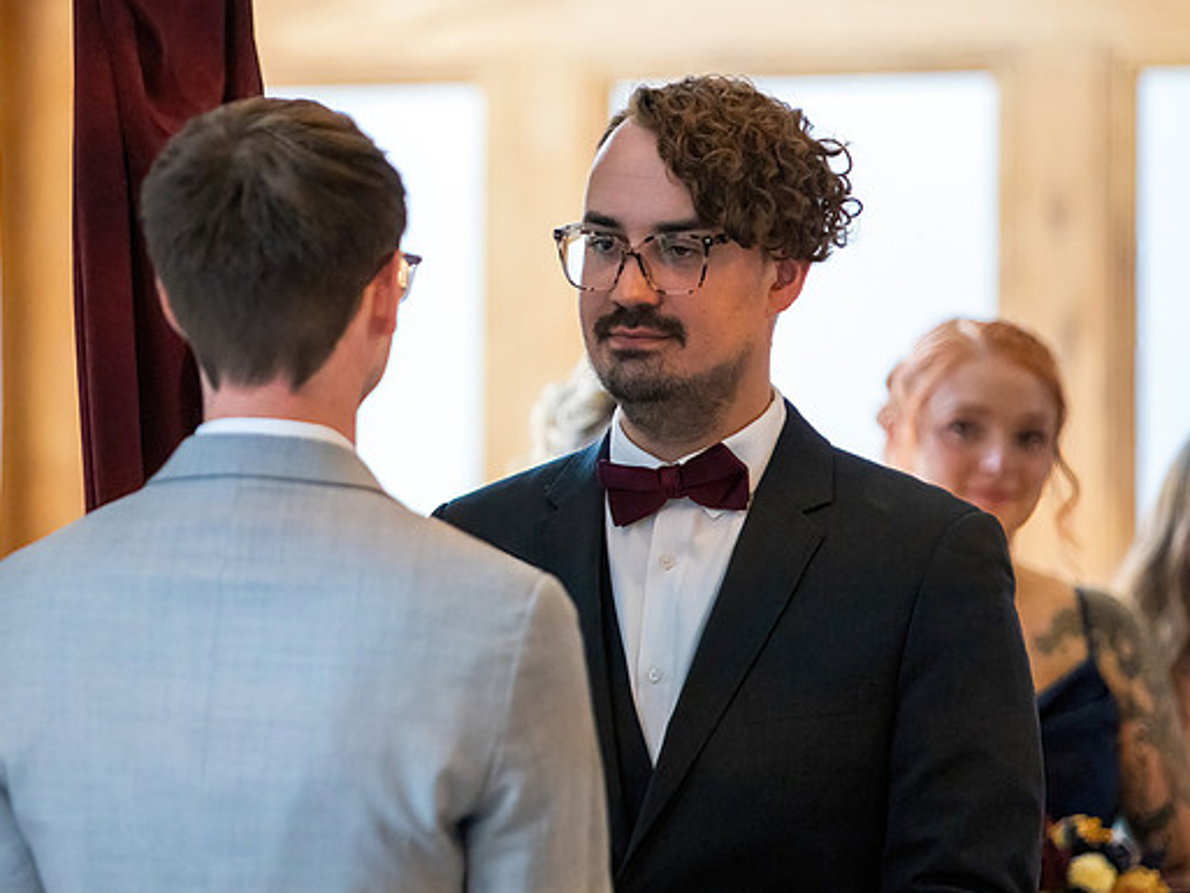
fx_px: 5605
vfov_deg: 9.1
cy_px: 446
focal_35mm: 163
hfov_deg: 12.1
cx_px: 585
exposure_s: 1/500
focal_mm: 150
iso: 5000
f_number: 2.8
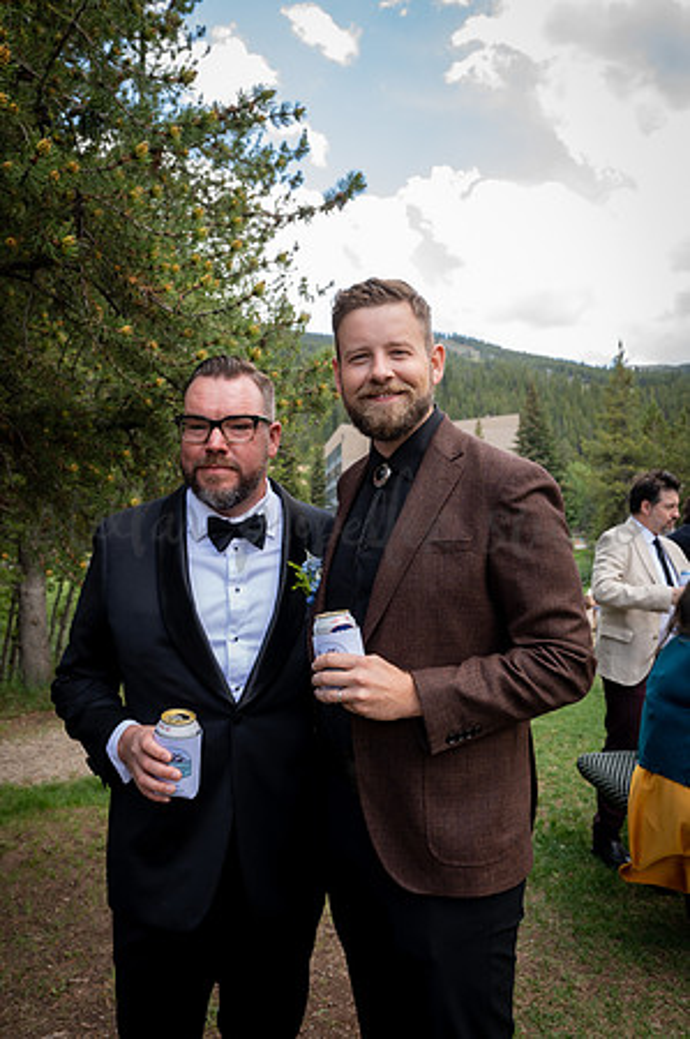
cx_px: 345
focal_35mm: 28
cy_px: 520
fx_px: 807
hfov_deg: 46.3
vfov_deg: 65.5
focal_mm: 28
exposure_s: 1/200
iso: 400
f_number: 6.3
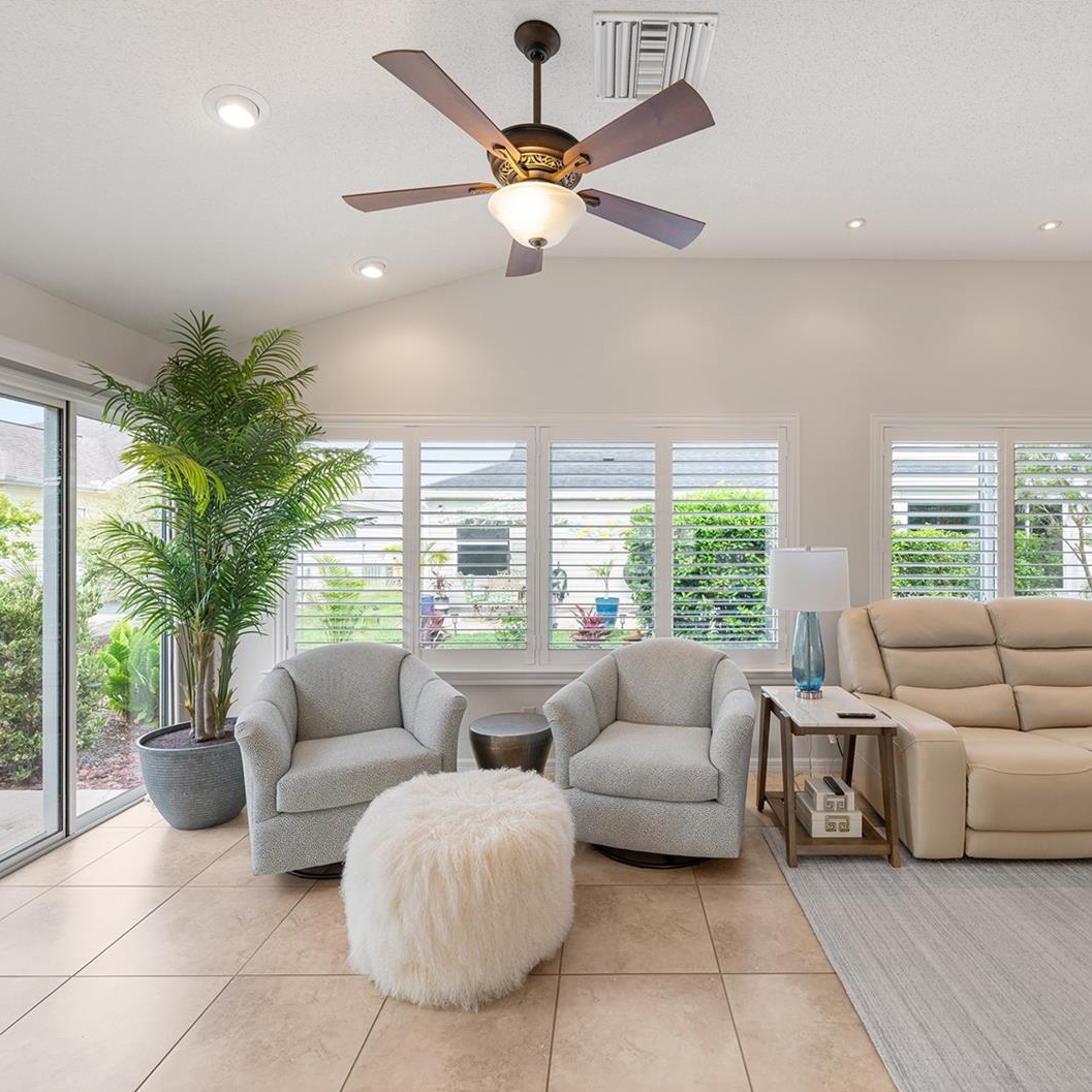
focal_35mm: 18
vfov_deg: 80.7
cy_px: 549
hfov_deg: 80.4
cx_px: 611
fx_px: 642
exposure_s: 1/6
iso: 400
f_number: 8
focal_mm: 14
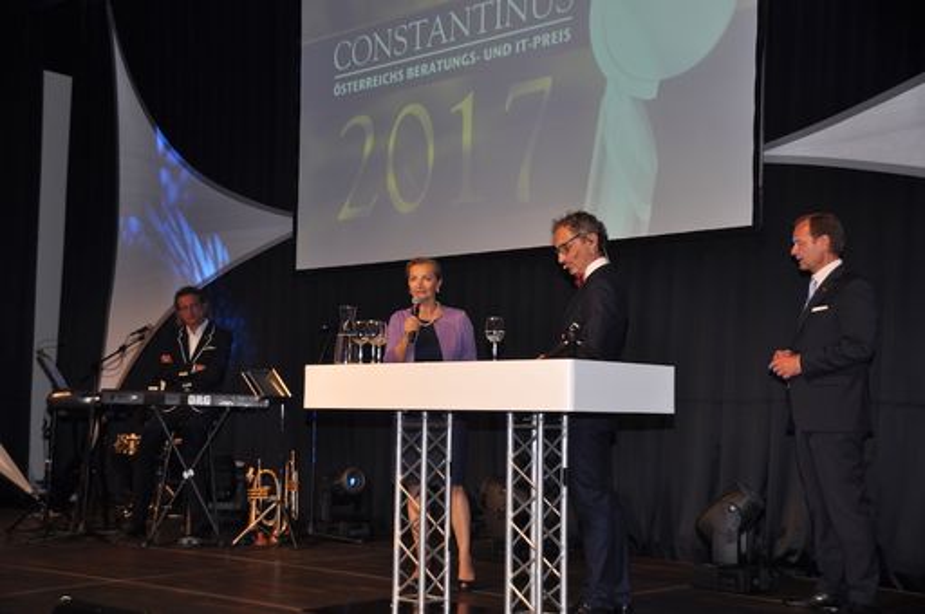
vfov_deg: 28.0
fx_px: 1232
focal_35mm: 48
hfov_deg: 41.2
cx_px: 462
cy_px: 307
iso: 200
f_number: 4.2
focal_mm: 32
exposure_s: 1/60
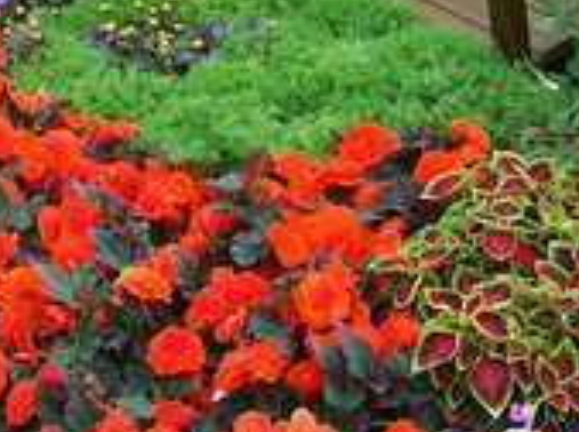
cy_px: 34
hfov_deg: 20.7
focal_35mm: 94
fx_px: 1569
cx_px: 110
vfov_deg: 15.5
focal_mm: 6
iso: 80
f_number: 2.7
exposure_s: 1/624
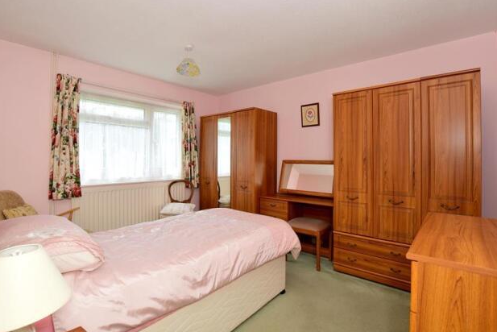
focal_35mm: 18
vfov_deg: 68.8
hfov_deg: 91.5
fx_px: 242
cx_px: 247
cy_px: 160
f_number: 6.3
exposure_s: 1/13
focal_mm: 11
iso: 200
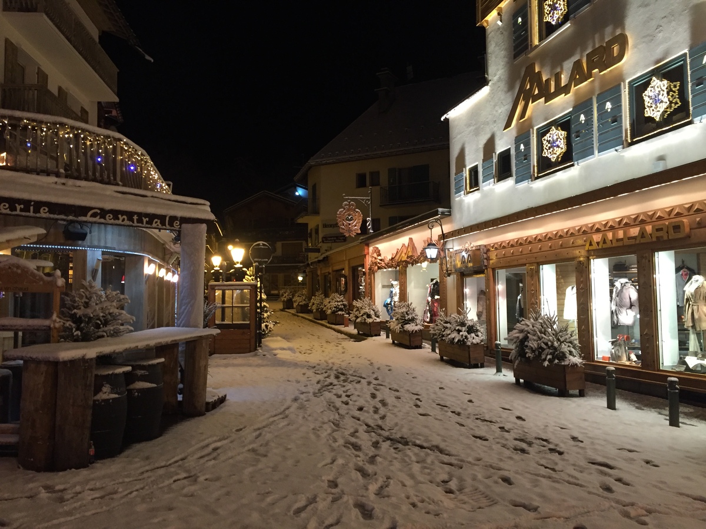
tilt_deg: +3.9
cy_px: 264
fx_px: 591
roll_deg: +0.9
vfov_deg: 48.2
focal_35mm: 29
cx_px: 353
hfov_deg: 61.7
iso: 200
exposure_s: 1/33
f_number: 2.2
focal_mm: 4.15
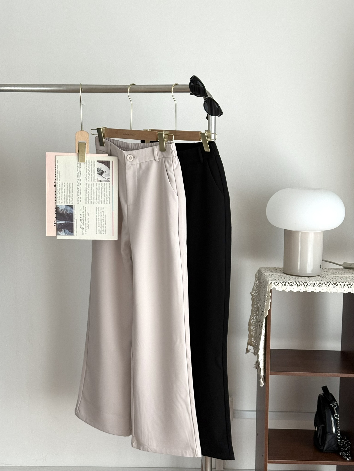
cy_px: 236
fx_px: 654
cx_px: 177
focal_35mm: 48
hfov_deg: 30.3
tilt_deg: -7.3
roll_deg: -0.8
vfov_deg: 39.7
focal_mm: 6.76
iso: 100
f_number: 1.78
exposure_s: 1/60
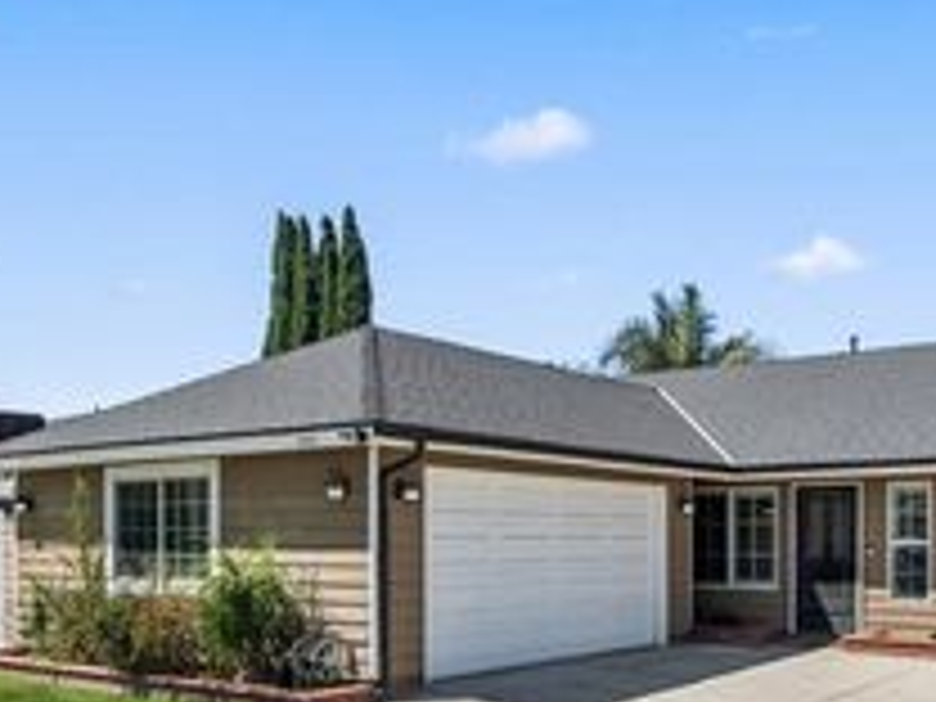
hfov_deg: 50.1
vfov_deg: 37.4
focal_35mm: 37
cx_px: 513
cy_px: 556
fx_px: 1000
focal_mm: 16
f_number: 8
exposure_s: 1/1600
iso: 400
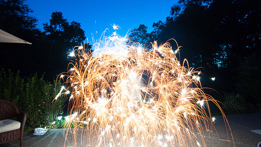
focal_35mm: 18
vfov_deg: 60.9
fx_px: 125
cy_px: 66
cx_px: 131
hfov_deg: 92.7
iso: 200
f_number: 2.8
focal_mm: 11
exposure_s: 10
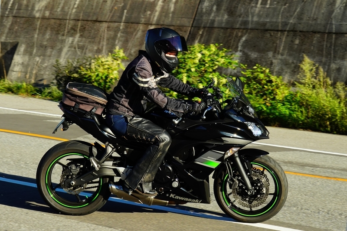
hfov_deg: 32.9
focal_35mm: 61
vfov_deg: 22.3
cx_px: 174
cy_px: 116
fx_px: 588
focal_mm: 61
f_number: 8
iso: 640
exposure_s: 1/400
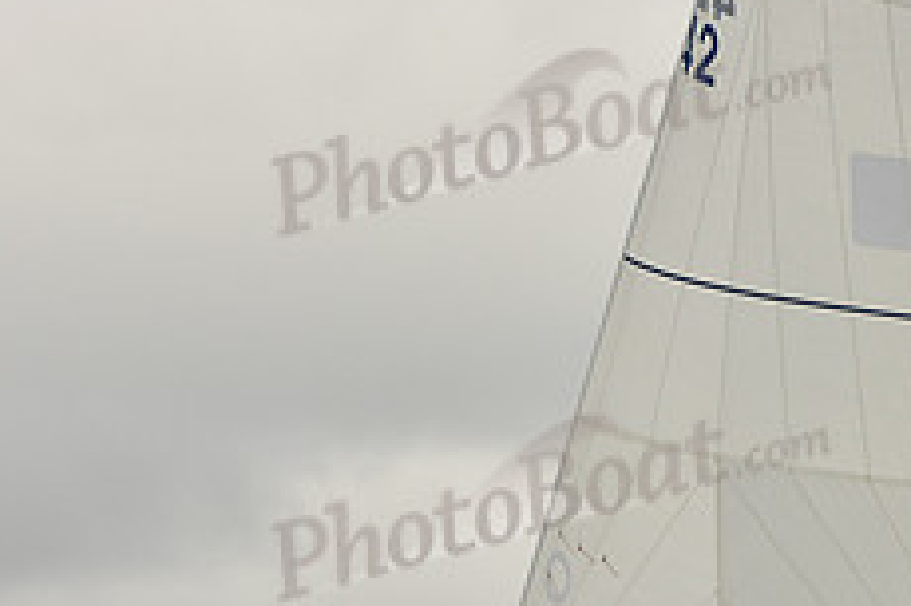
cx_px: 1038
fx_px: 5867
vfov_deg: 5.9
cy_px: 648
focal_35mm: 232
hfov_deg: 8.8
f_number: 9
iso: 320
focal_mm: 92
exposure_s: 1/800
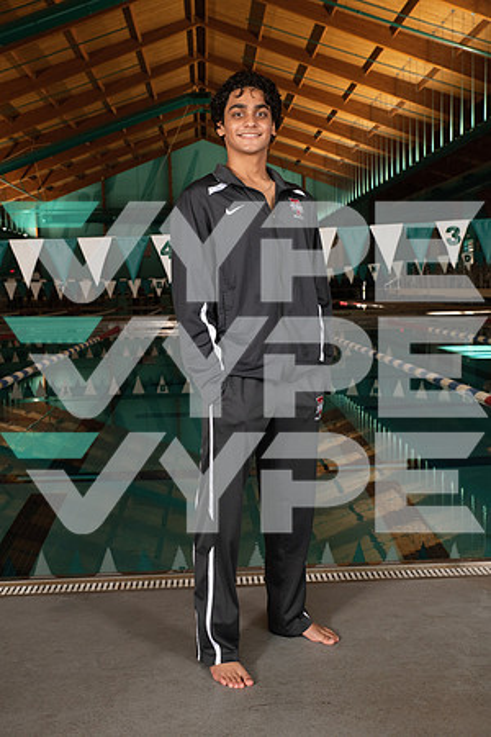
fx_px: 859
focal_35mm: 42
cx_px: 246
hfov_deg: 31.9
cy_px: 368
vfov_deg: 46.4
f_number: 7.1
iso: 800
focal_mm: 42
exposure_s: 1/250
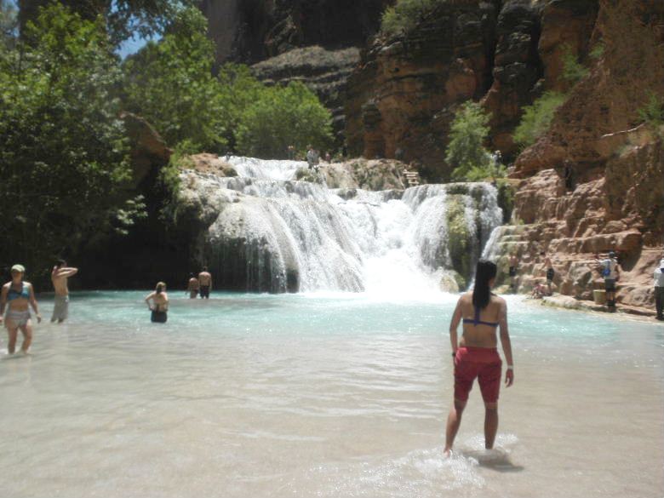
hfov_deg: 50.1
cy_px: 249
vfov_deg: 38.7
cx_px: 332
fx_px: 710
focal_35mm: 37
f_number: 10
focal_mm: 6.6
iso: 64
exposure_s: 1/190
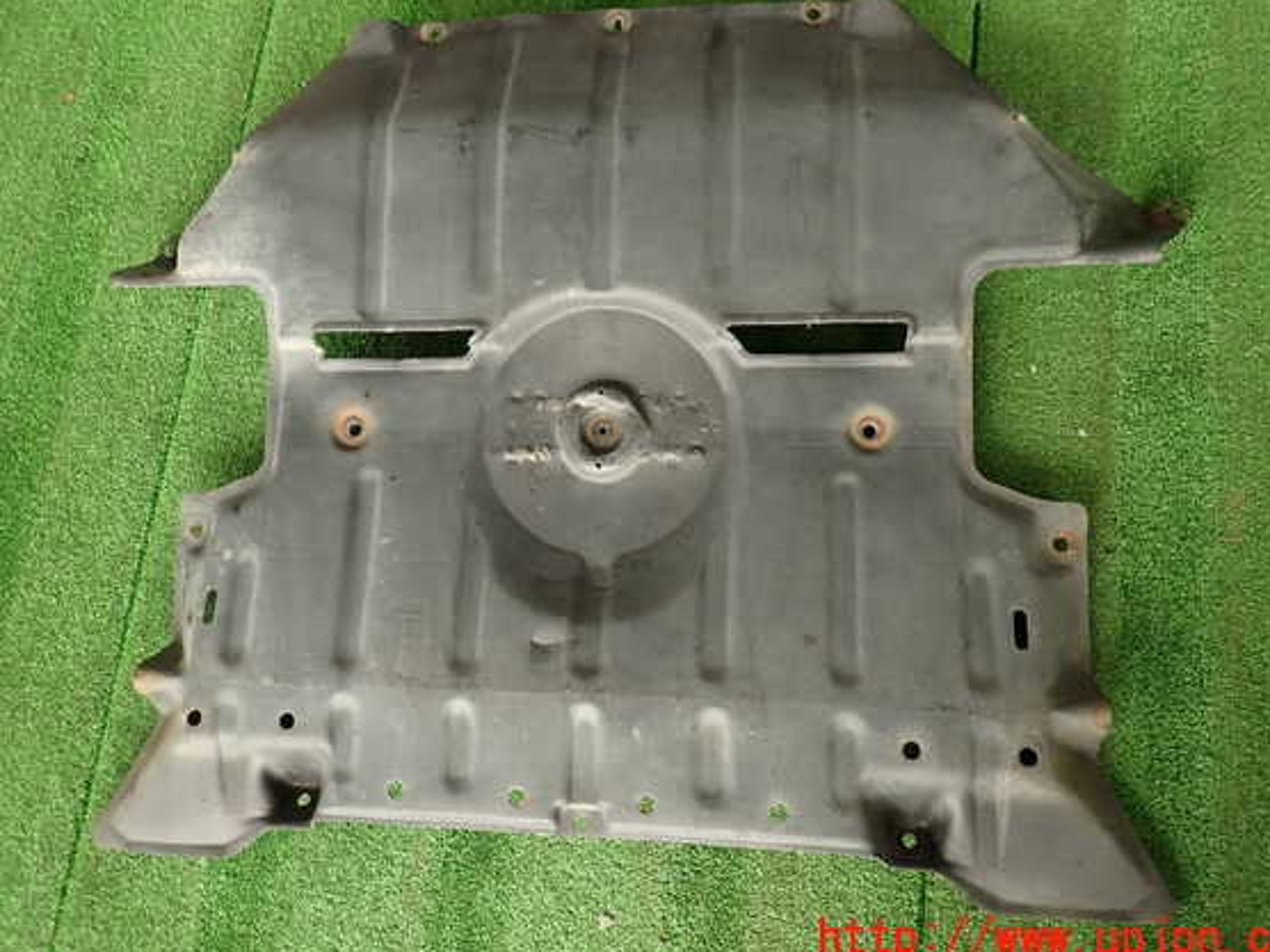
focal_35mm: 27
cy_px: 454
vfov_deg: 51.3
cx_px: 649
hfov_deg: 65.3
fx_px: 991
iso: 125
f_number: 2
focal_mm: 4.5
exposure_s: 1/60
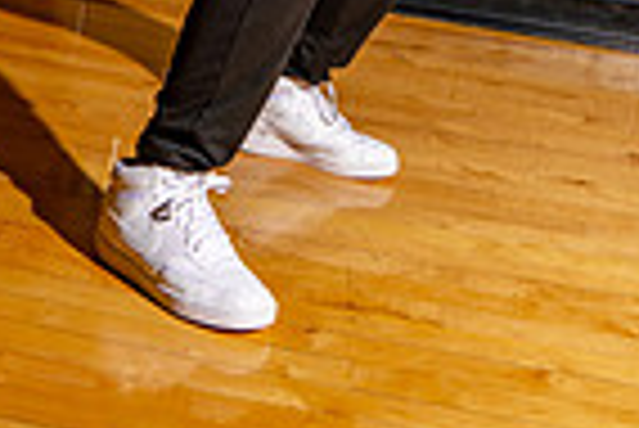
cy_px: -509
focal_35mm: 76
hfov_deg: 26.6
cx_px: 324
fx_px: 1350
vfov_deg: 14.1
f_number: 5.6
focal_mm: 24
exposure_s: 1/125
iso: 100
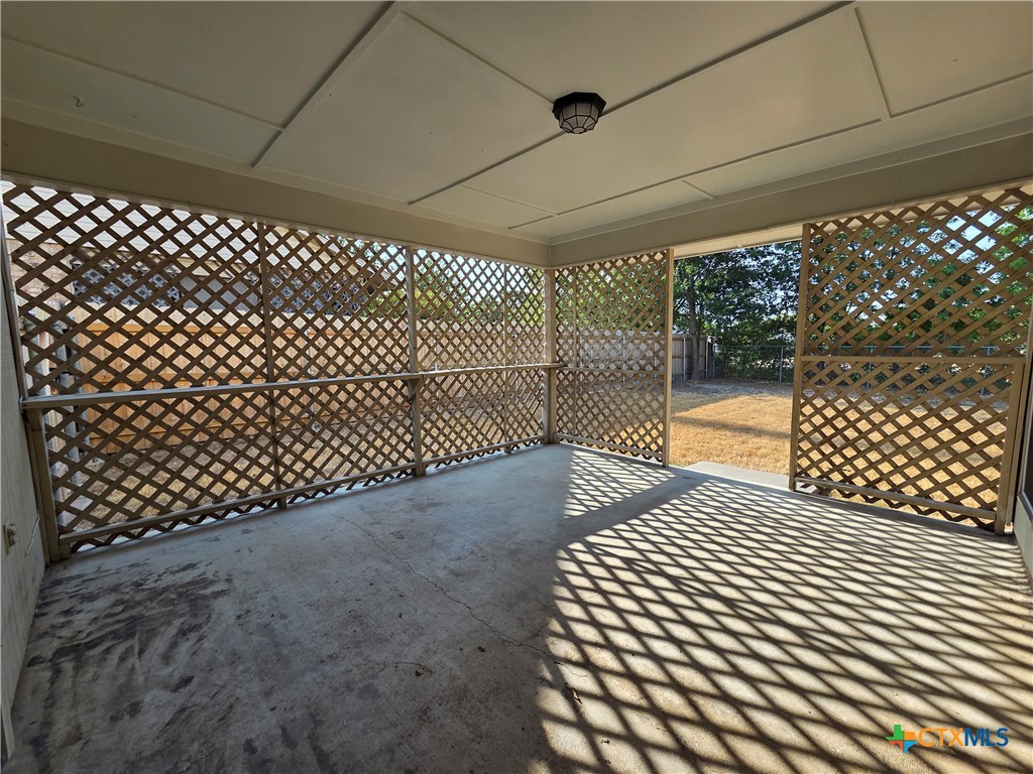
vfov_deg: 89.9
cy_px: 387
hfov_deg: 106.2
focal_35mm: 13
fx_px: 388
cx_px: 516
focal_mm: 2.2
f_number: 2.2
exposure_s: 1/364
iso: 50
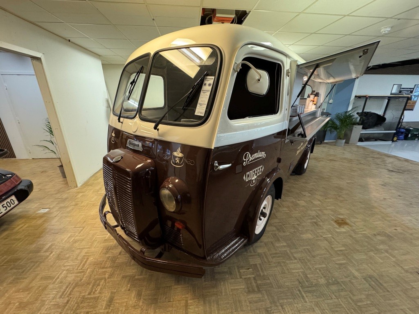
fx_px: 169
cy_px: 157
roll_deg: +0.2
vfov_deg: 85.7
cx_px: 210
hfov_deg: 102.1
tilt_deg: -18.9
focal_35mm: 14
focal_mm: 2.22
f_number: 2.2
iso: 500
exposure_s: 1/50
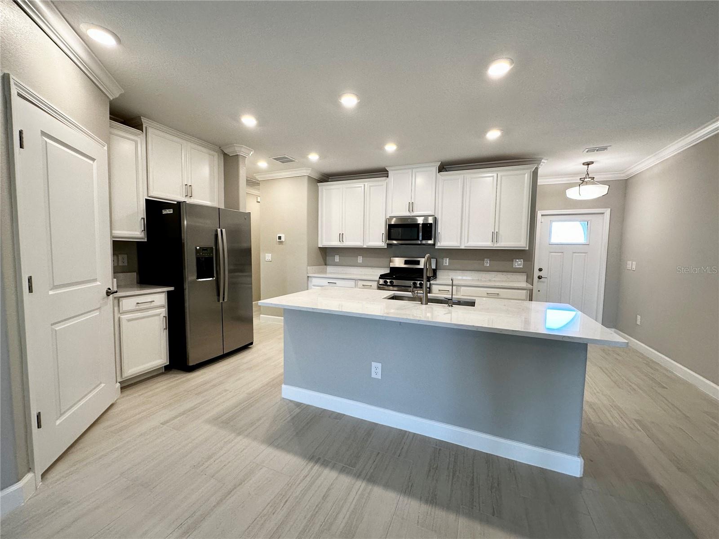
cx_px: 360
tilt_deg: -4.5
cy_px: 270
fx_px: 291
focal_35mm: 14
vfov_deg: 85.7
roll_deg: -0.9
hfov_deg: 102.1
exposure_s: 1/120
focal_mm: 2.22
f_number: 2.2
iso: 160
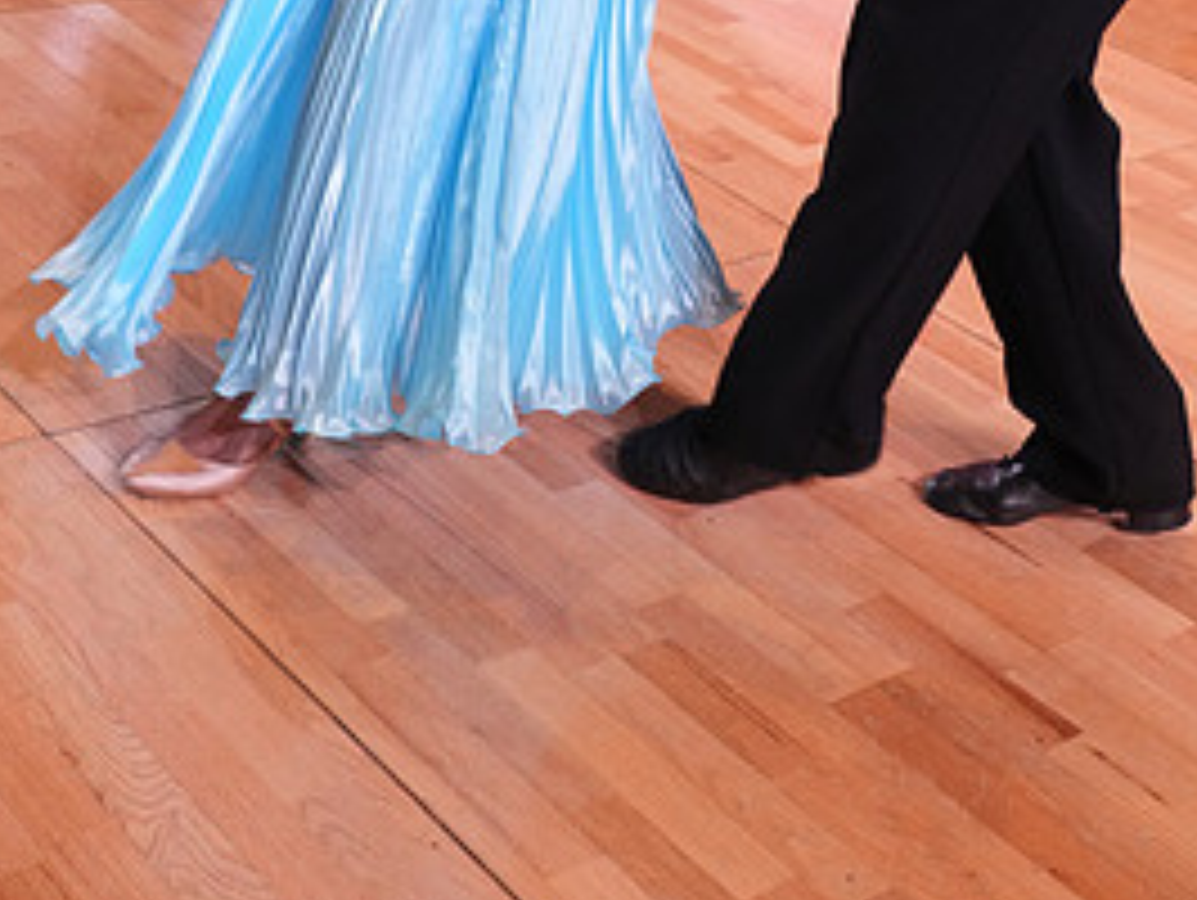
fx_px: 2250
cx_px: 673
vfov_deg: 20.6
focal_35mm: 65
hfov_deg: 29.8
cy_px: -284
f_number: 5.6
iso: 2000
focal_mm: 31
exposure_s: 1/250
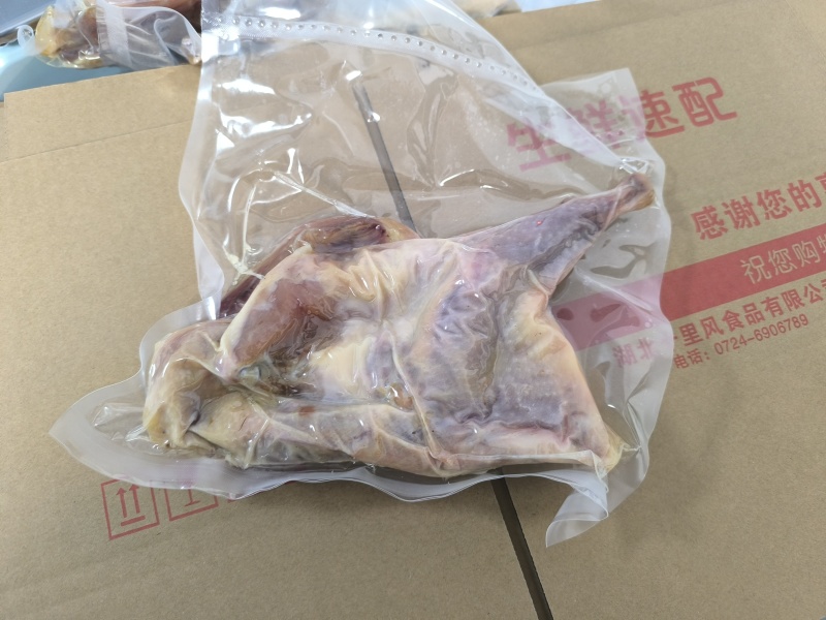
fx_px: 549
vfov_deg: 58.9
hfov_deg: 73.9
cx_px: 413
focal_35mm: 23
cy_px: 310
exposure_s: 1/25
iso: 1000
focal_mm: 6.14
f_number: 1.65
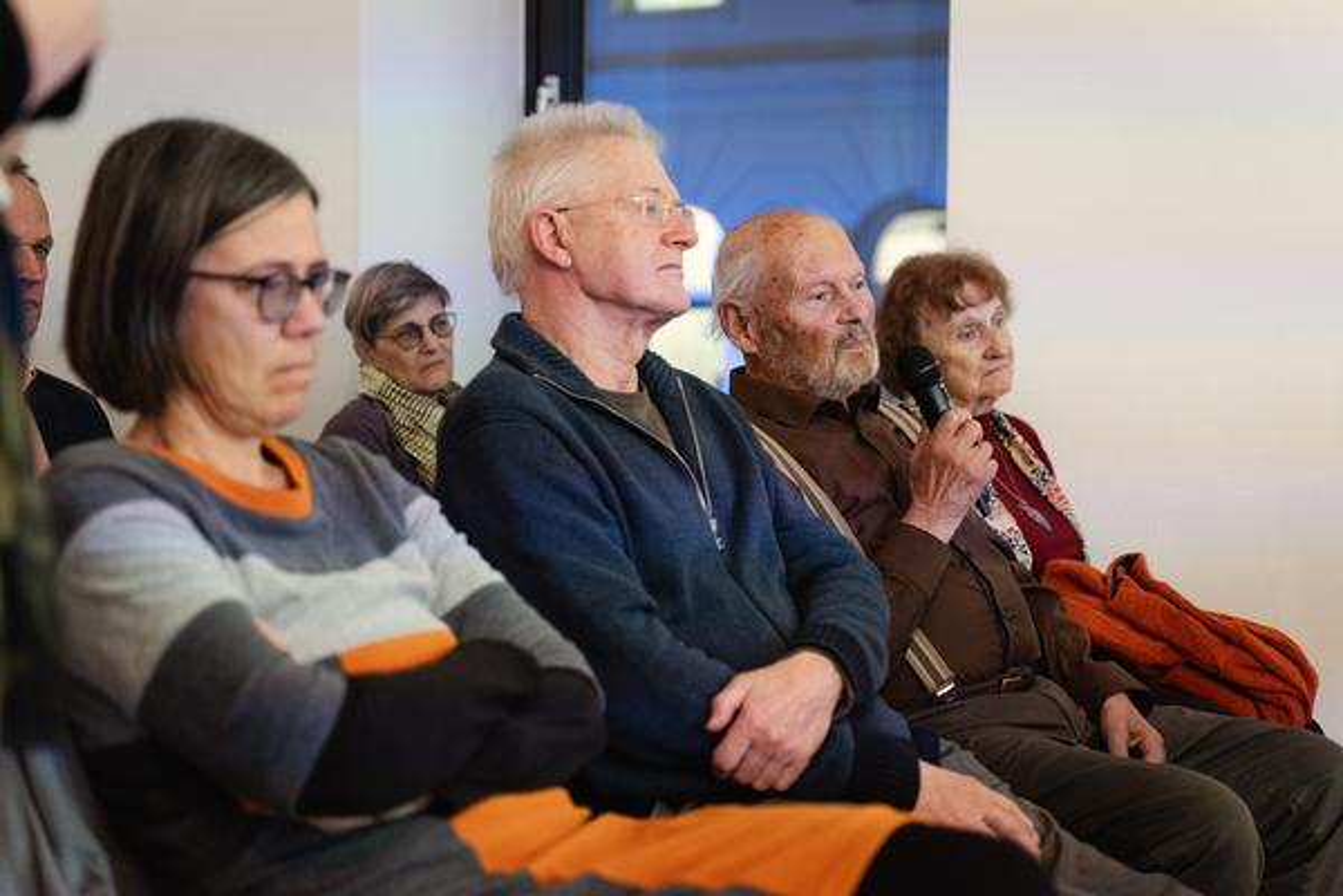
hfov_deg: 34.0
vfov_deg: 23.1
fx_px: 2193
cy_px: 448
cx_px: 677
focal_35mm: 59
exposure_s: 1/50
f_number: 2.8
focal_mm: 58
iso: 3200
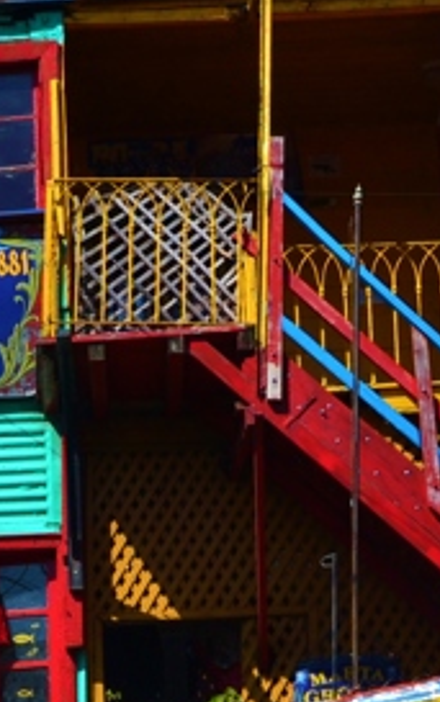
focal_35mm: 126
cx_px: -350
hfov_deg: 9.9
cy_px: 752
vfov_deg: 16.1
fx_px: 2414
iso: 360
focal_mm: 22
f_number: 11
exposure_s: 1/500
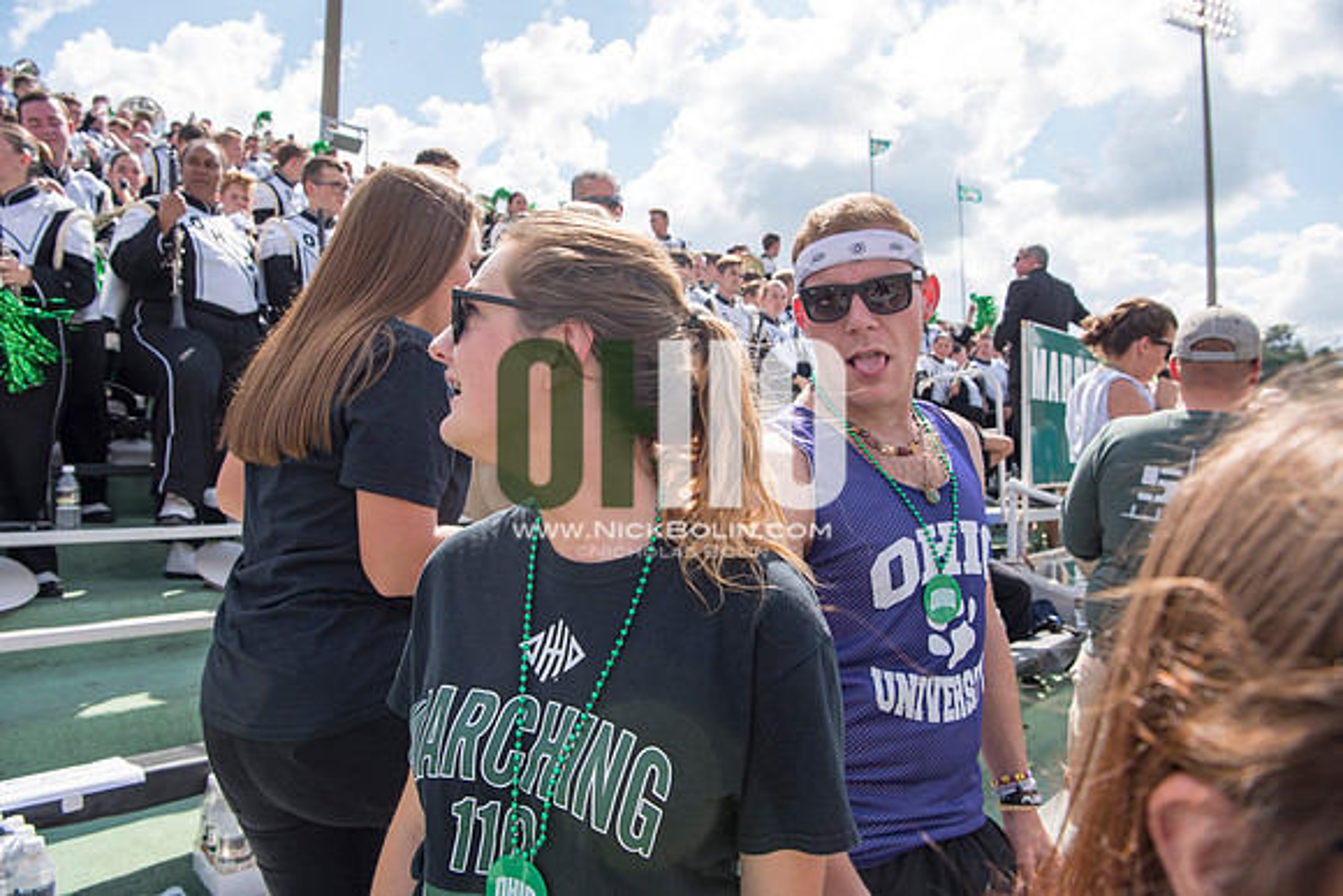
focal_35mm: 24
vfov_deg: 53.2
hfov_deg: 73.7
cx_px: 672
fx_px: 896
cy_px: 448
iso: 200
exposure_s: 1/500
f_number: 7.1
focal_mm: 24
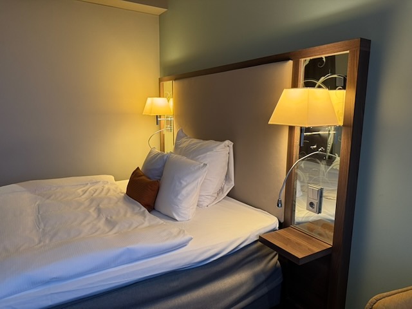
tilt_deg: -8.4
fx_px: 286
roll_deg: -0.3
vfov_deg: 56.8
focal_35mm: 24
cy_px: 154
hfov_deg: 71.6
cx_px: 206
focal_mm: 6.76
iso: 250
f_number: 1.78
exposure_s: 1/50
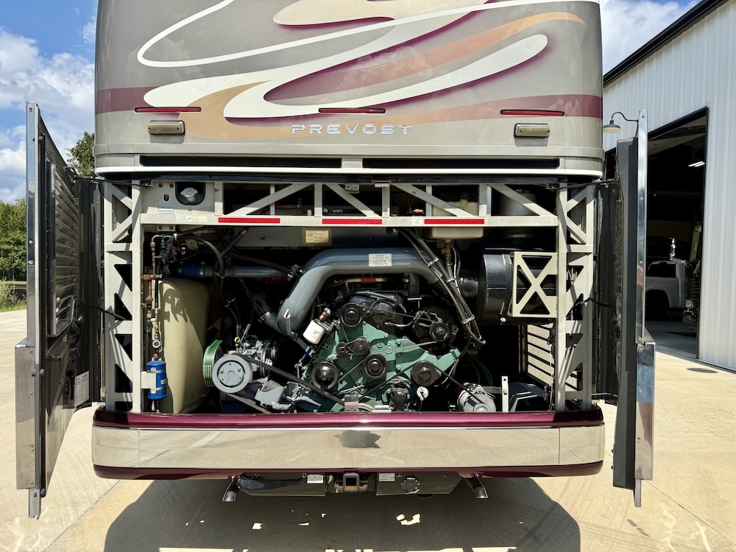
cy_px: 276
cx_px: 368
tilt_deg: -1.0
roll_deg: -1.8
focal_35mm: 24
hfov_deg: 71.6
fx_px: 510
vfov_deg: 56.8
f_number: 1.78
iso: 80
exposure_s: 1/3953
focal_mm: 6.76
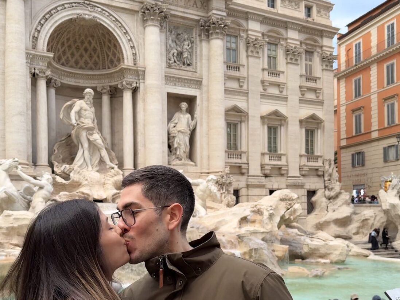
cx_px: 181
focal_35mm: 35
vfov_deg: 40.1
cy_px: 206
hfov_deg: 52.5
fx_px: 404
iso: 160
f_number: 1.78
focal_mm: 6.76
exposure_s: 1/121
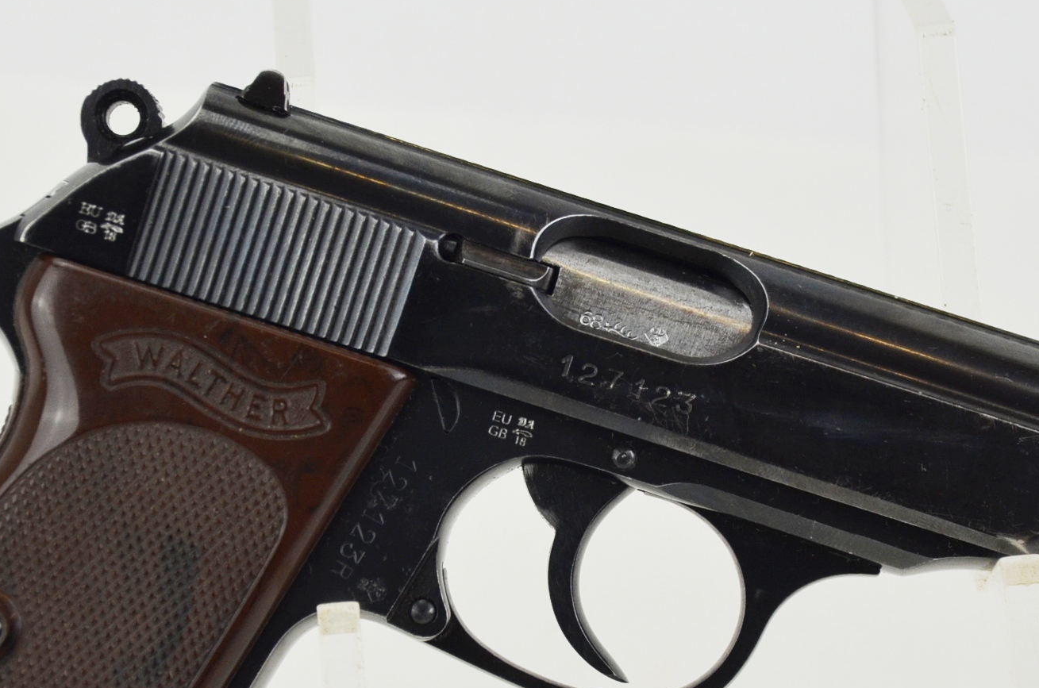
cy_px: 452
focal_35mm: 175
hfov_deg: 11.8
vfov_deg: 7.8
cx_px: 437
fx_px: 5040
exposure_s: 1/250
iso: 640
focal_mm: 62
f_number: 5
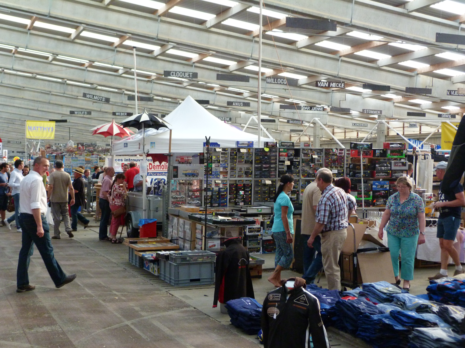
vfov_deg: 29.1
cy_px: 174
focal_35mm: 50
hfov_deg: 38.2
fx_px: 672
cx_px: 232
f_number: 3.2
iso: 400
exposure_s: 1/125
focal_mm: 9
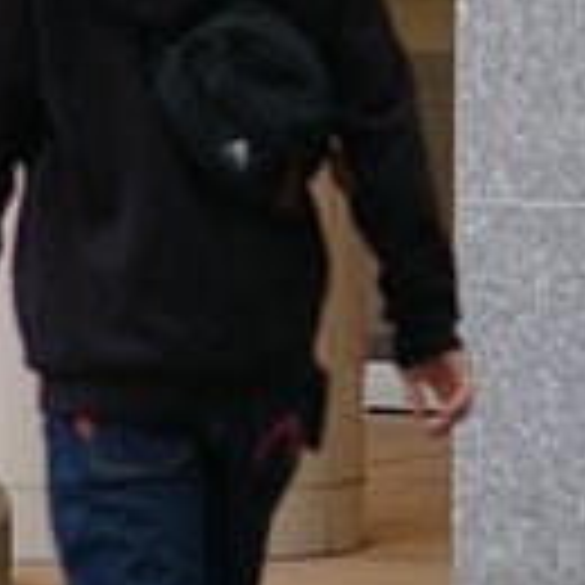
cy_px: 72
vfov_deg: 3.5
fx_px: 9579
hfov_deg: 3.5
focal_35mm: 501
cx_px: -270
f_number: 2.8
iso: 200
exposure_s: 1/500
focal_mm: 100
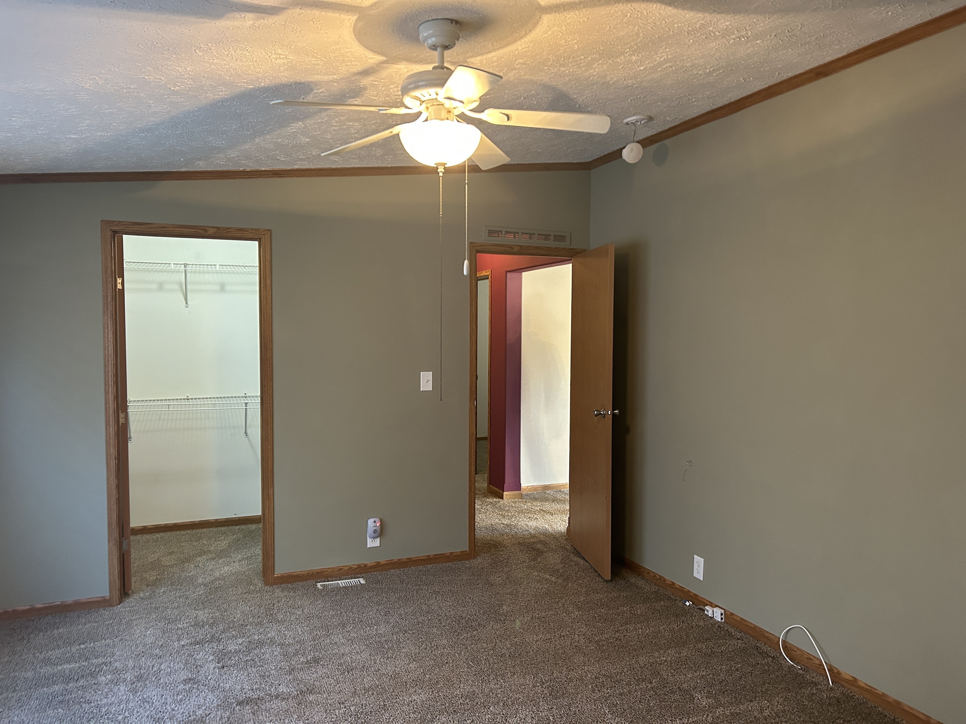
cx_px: 483
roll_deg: -0.4
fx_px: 726
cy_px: 362
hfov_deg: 67.3
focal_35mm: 26
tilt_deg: -2.0
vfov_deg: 53.1
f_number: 1.5
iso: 320
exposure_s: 1/60
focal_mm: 5.7
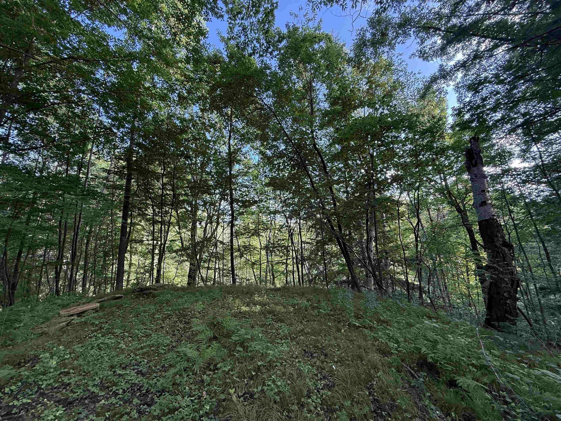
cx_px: 280
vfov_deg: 85.7
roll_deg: +0.3
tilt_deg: +10.0
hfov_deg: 102.1
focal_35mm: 14
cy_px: 210
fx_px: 227
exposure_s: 1/99
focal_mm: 2.22
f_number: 2.2
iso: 100
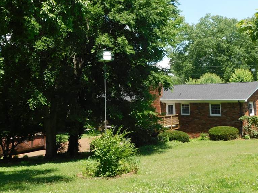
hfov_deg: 40.3
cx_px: 108
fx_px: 350
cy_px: 50
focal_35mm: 47
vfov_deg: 30.4
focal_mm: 4.9
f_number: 3.2
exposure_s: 1/640
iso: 125
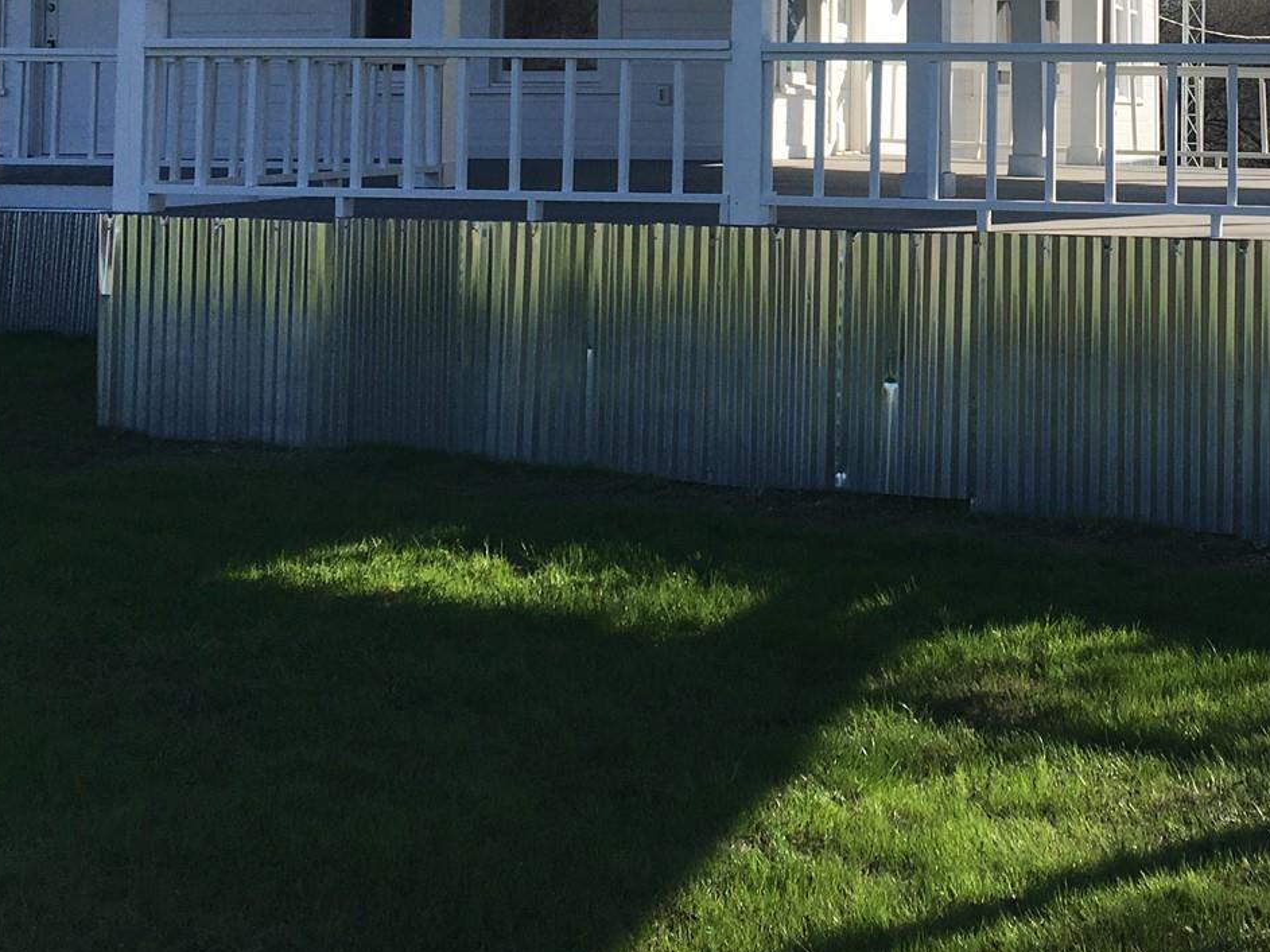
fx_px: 2311
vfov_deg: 22.4
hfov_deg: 29.9
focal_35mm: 63
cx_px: 1040
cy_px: 0
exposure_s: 1/1241
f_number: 2.2
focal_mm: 4.15
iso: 25
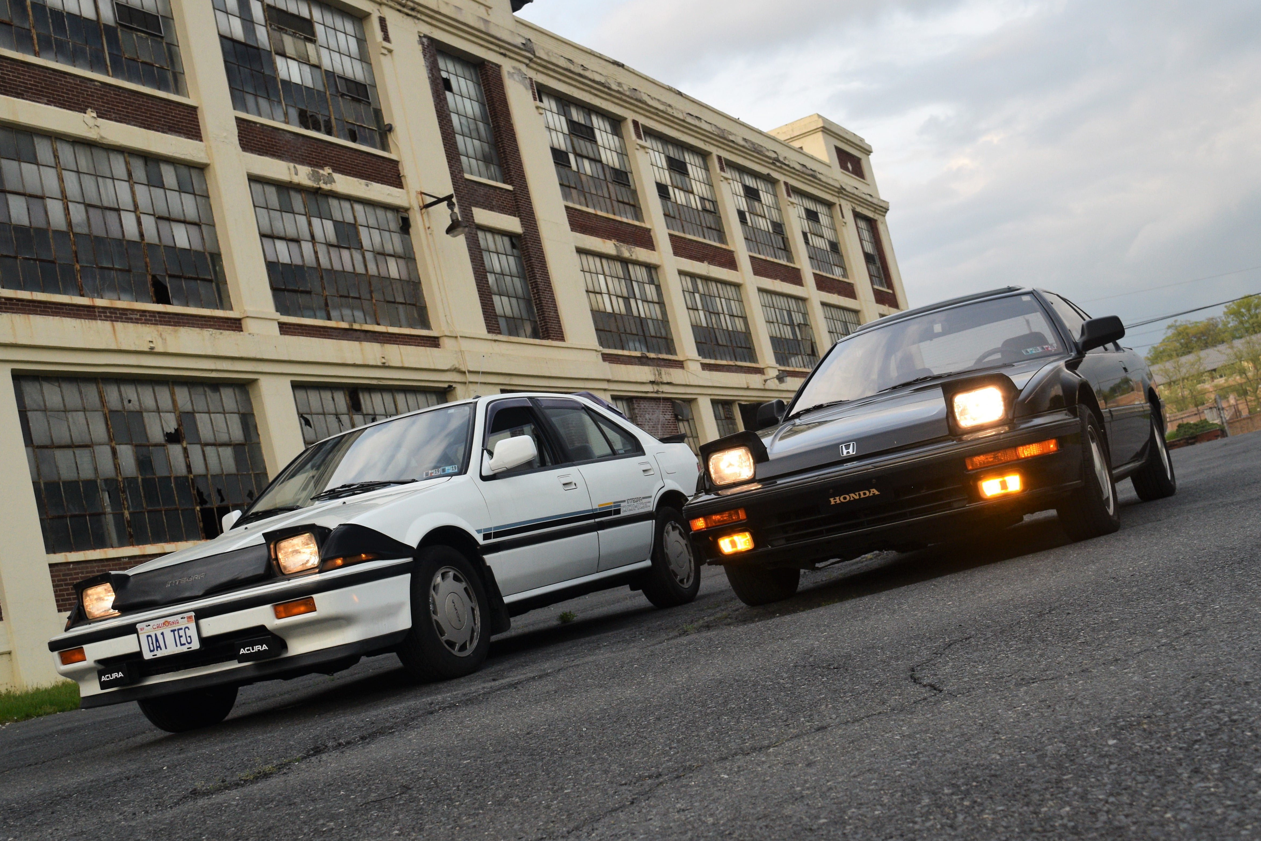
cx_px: 630
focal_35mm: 34
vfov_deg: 38.4
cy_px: 420
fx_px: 1208
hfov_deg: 55.1
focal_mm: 23
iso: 400
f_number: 5.6
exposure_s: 1/125
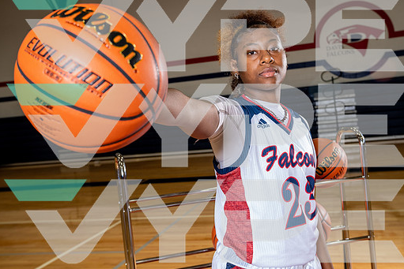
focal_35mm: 42
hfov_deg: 46.4
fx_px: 471
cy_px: 126
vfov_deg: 31.9
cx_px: 208
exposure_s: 1/250
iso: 800
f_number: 5.6
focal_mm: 37
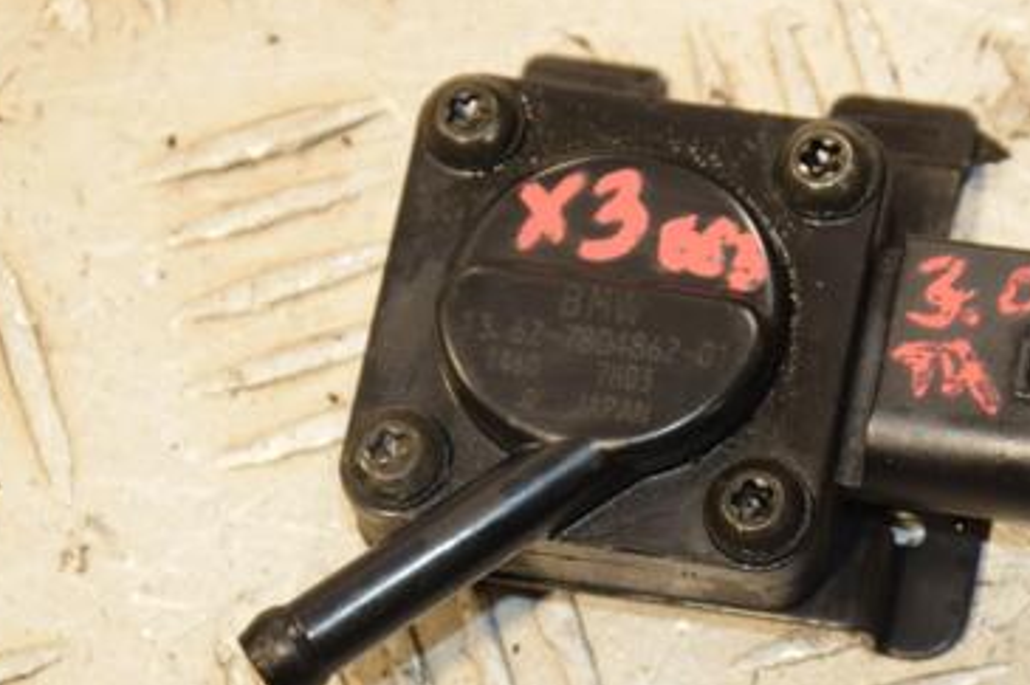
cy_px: 414
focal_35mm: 227
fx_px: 6491
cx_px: 714
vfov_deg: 6.0
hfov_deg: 9.1
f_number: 7.1
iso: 800
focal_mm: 92
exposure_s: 1/200
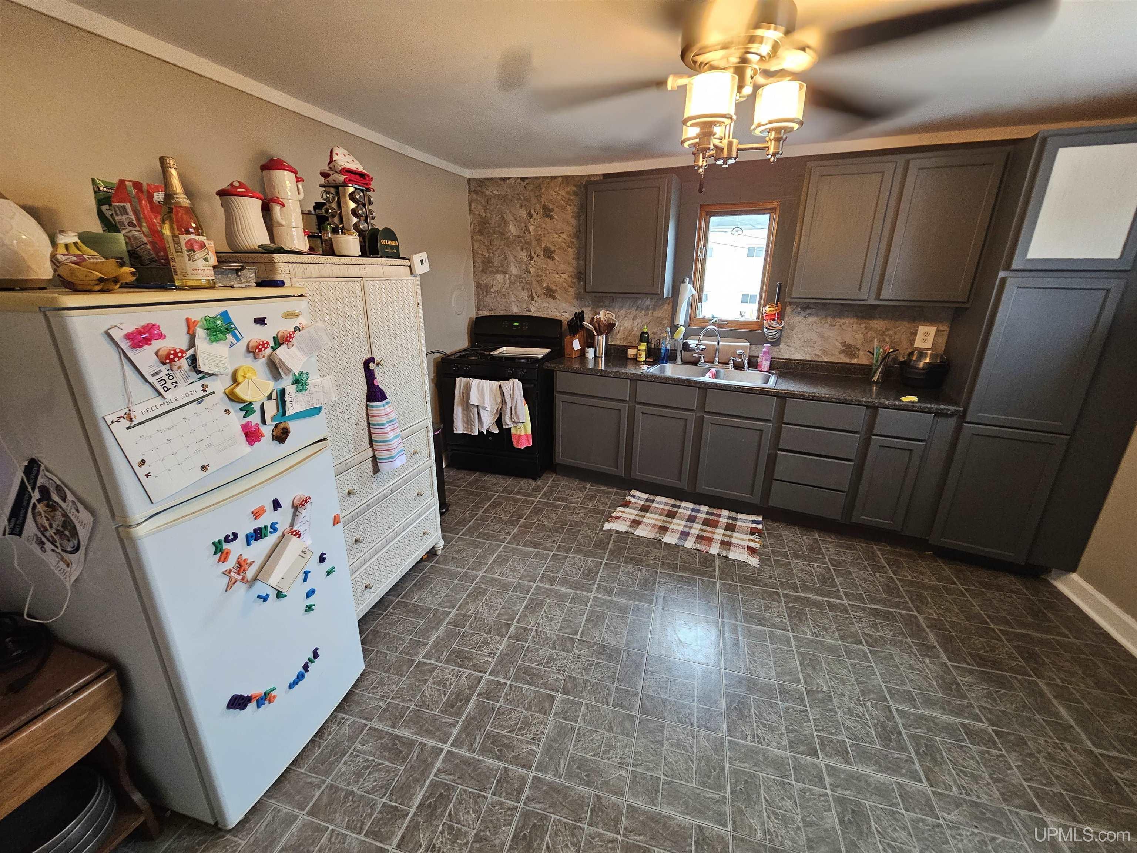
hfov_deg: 106.2
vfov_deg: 89.9
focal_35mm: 13
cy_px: 426
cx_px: 568
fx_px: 427
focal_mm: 2.2
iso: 500
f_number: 2.2
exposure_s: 1/30
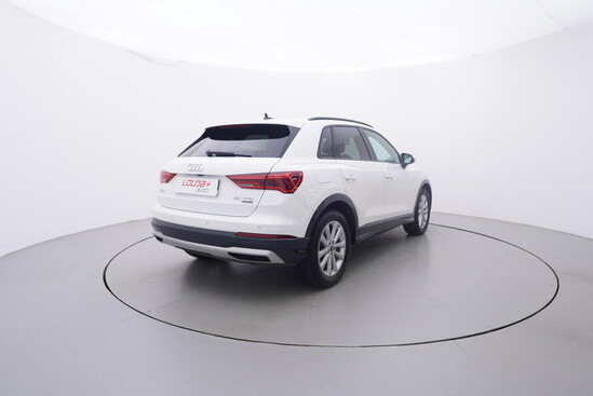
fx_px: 371
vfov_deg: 56.2
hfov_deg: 77.3
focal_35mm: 22
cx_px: 296
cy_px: 198
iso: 200
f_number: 5
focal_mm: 15
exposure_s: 1/80
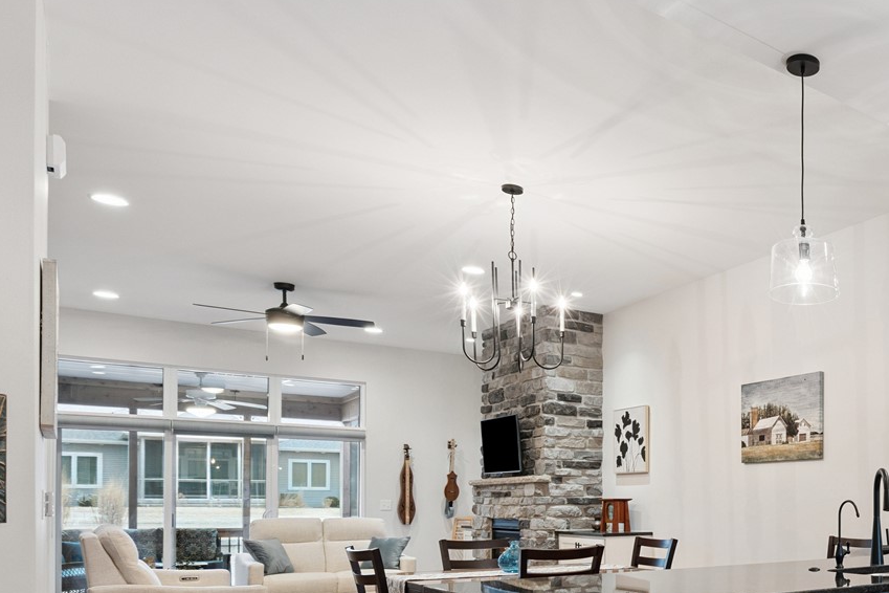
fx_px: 790
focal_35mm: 32
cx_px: 850
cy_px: 495
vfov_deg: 39.1
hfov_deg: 49.9
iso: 400
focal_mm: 16
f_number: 8
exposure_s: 1/13
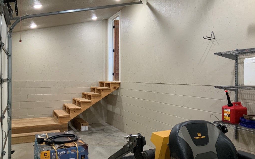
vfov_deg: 40.6
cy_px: 84
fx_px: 215
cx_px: 128
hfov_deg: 61.2
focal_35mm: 31
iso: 100
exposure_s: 1/60
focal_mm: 3
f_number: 1.8
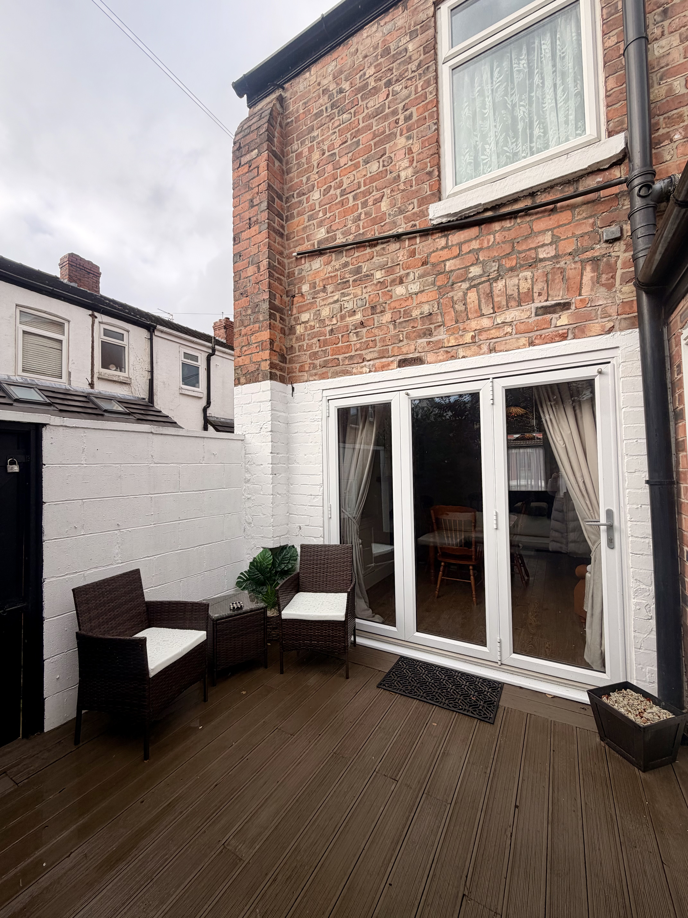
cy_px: 459
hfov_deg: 85.7
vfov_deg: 102.1
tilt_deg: +1.0
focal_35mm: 14
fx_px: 371
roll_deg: +0.6
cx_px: 344
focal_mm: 2.22
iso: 40
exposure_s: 1/518
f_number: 2.2
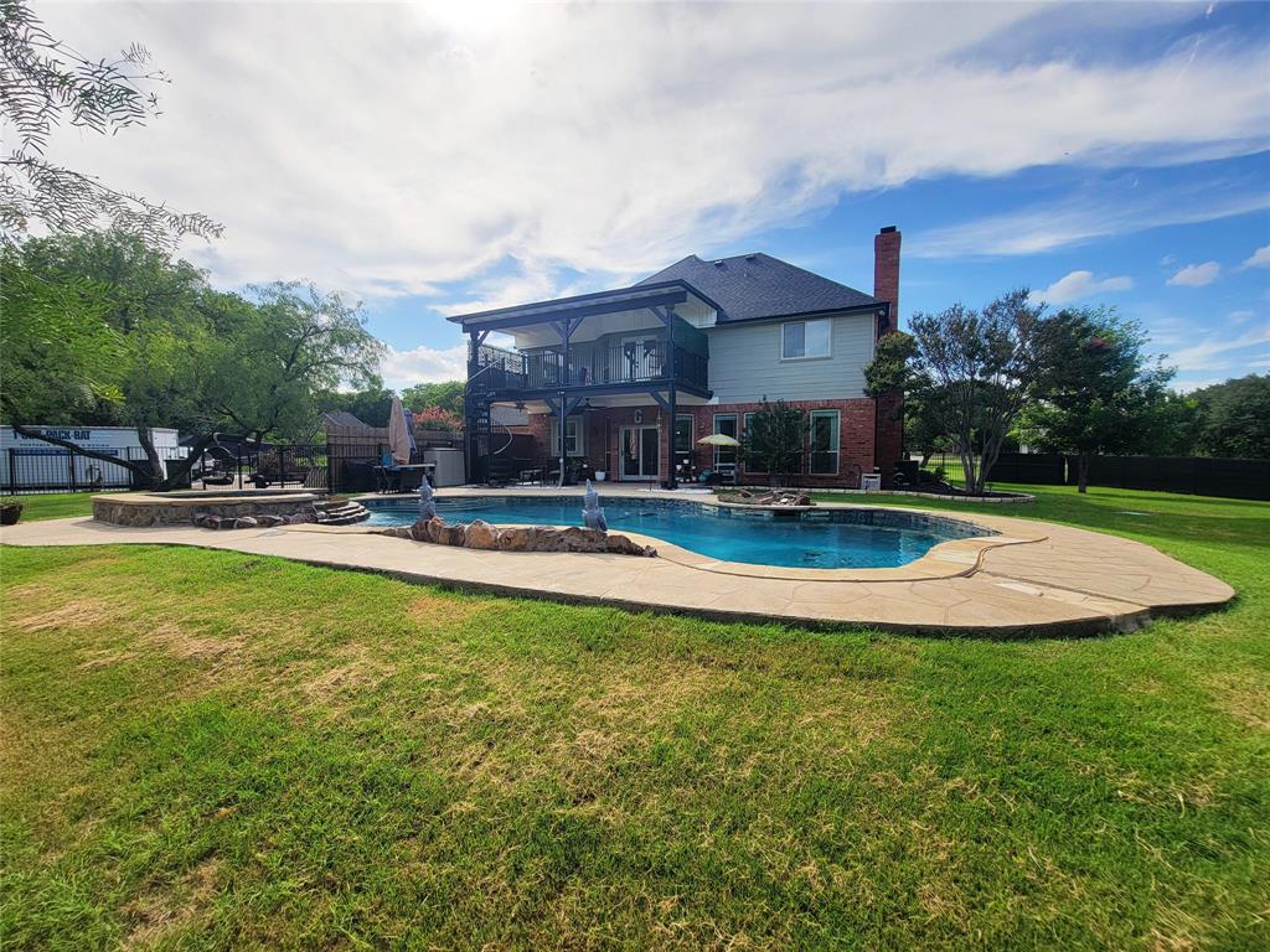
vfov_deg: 89.9
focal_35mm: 13
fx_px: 477
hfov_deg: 106.2
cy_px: 476
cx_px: 635
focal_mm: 2.2
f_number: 2.2
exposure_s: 1/902
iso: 50
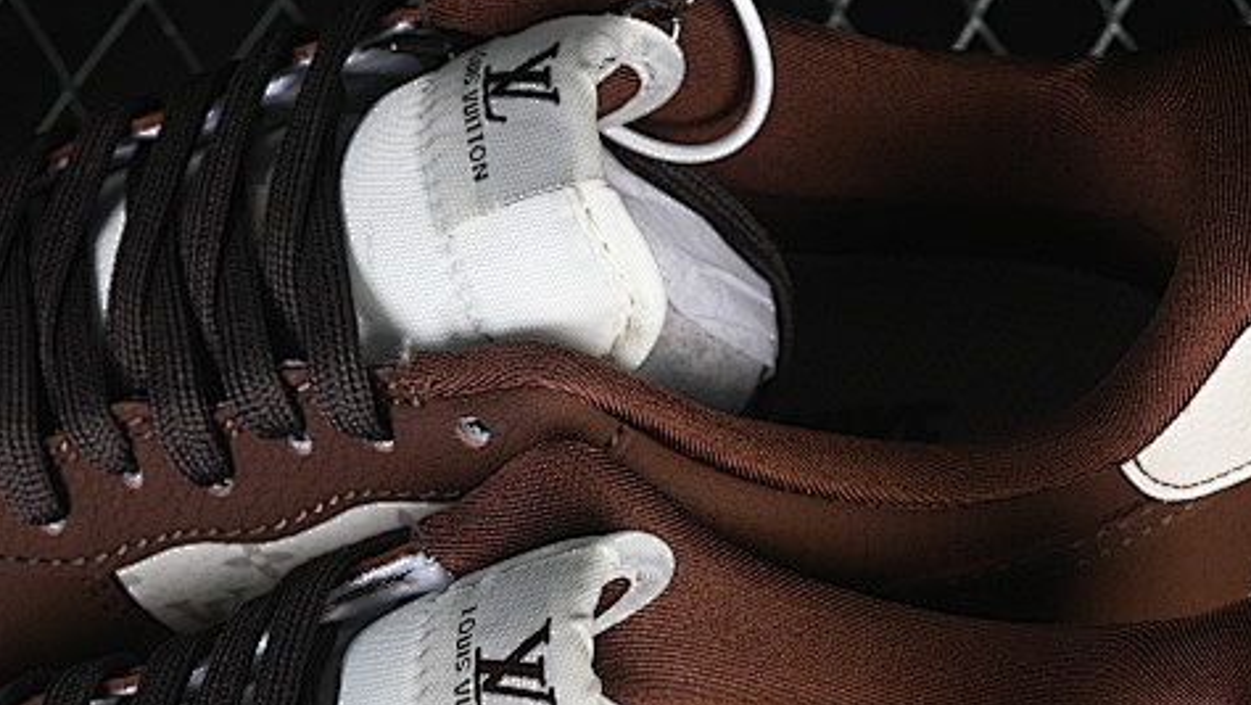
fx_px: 5940
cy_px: 747
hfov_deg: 12.0
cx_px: 367
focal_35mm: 179
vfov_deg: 6.8
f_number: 6.3
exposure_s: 1/60
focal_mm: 50
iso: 160
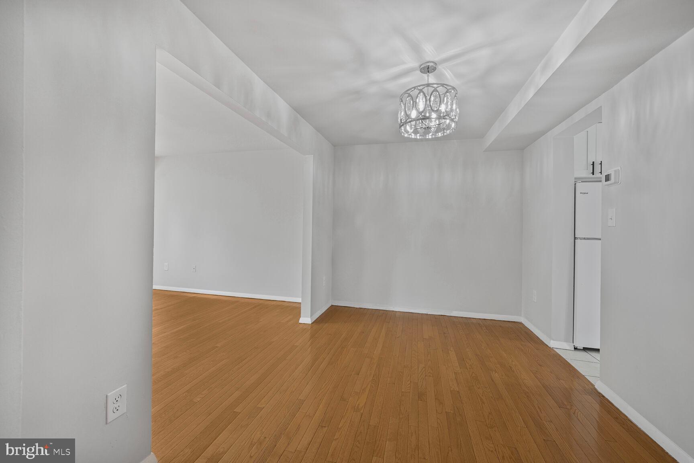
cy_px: 232
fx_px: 270
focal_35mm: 14
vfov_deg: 81.2
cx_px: 347
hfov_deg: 104.3
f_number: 9
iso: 200
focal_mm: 14
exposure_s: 1/2
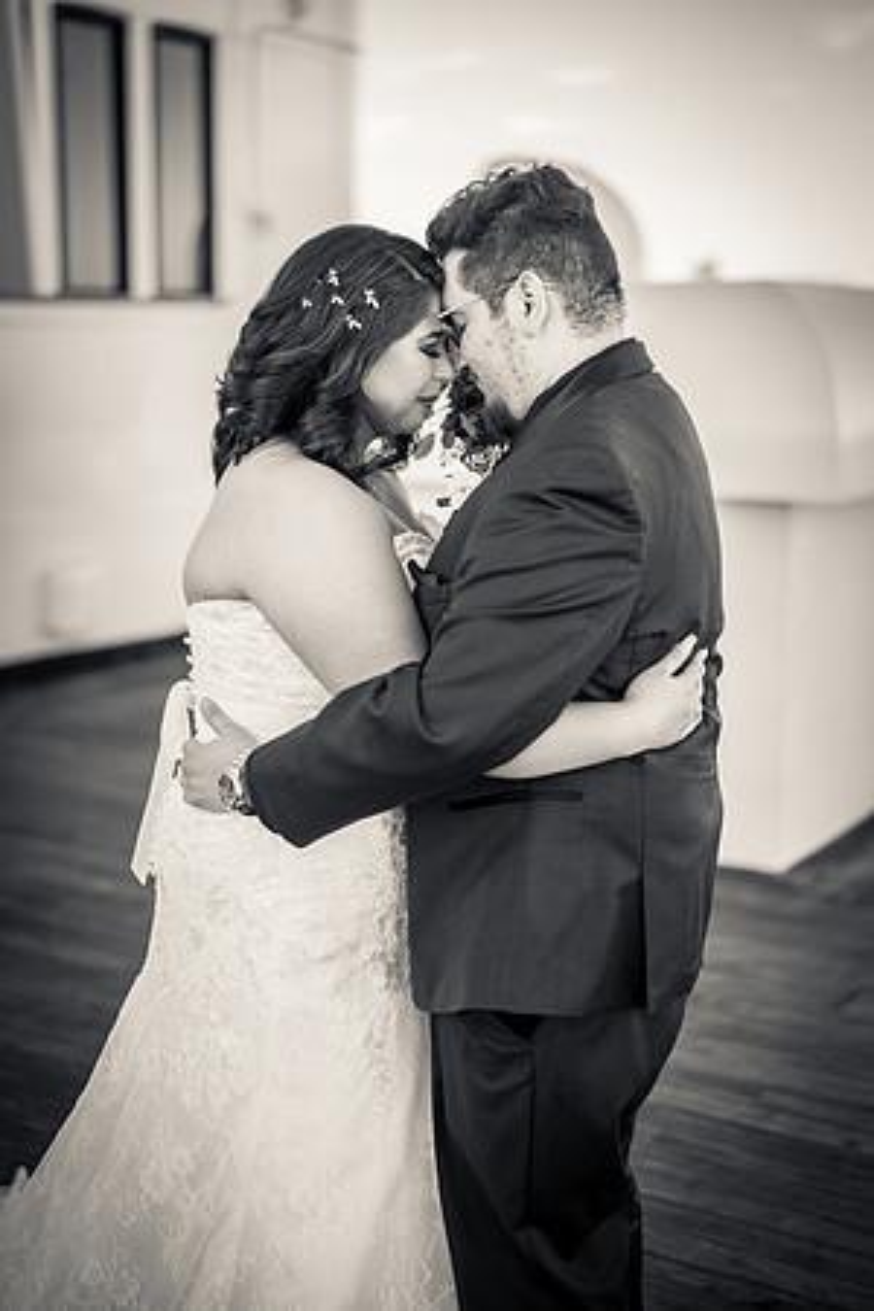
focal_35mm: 50
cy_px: 656
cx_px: 437
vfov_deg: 39.6
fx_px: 1821
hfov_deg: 27.0
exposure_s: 1/1600
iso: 200
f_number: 1.4
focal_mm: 50
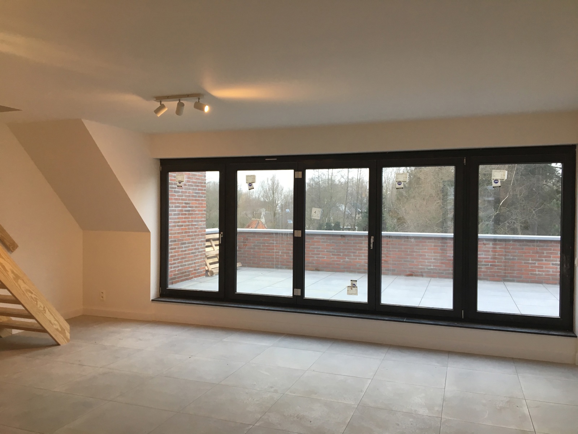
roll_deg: +0.0
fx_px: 484
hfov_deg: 61.7
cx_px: 289
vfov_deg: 48.2
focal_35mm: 29
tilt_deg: -2.3
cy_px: 217
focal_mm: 4.15
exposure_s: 1/33
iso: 25
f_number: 2.2
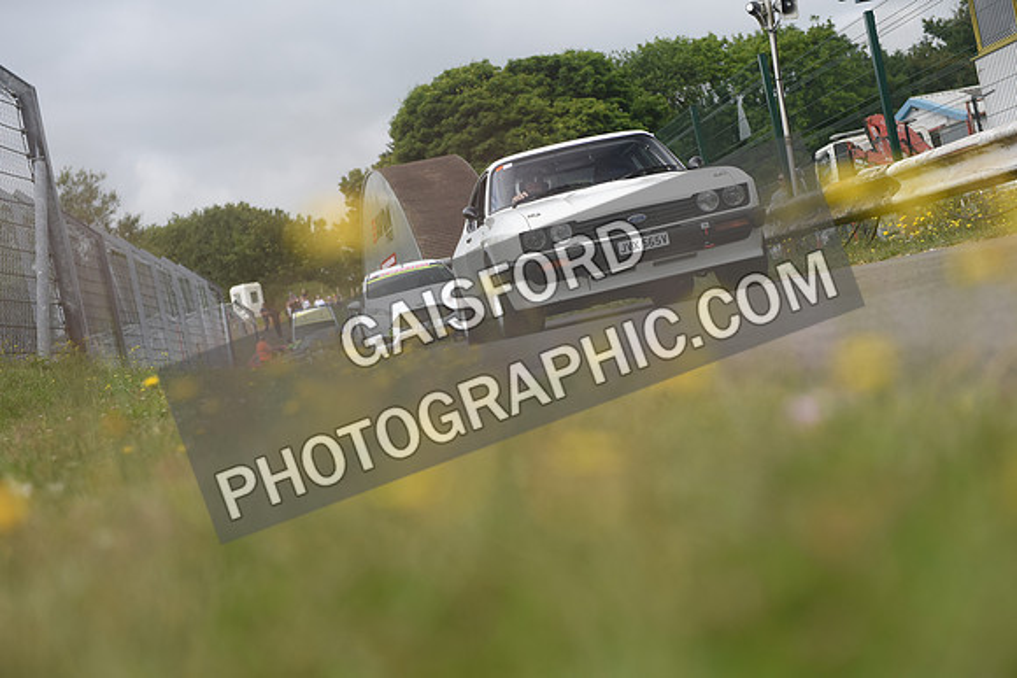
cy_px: 339
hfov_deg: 28.8
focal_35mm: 70
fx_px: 1978
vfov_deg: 19.5
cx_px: 508
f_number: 4
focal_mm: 70
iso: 360
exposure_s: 1/1000
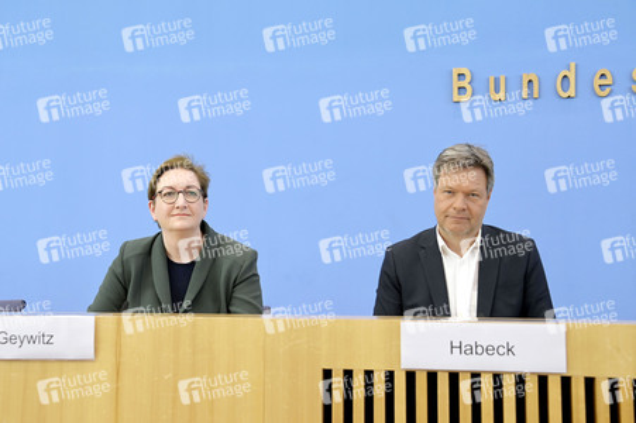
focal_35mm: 40
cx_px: 318
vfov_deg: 33.4
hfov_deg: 48.5
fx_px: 706
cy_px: 212
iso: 3200
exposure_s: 1/400
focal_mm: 40
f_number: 6.3
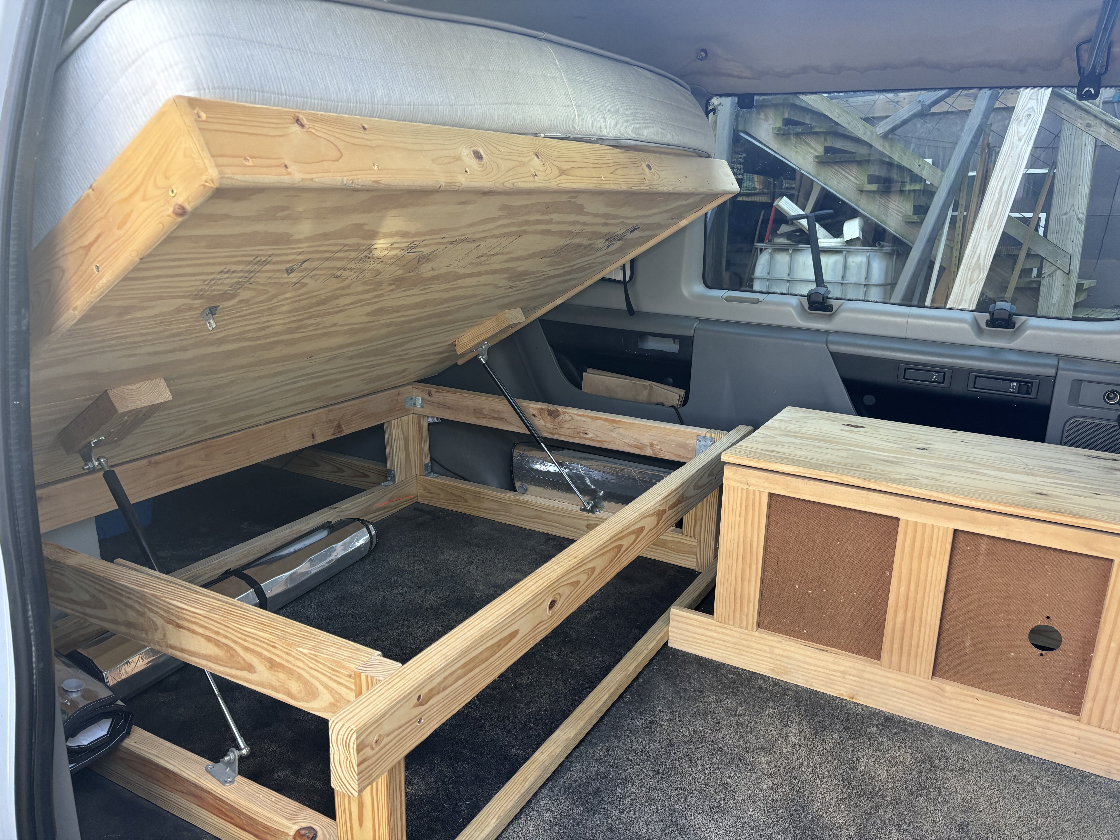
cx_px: 560
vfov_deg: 53.1
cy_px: 420
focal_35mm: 26
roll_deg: -1.1
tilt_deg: -11.7
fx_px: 841
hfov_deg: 67.3
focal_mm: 5.96
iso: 125
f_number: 1.6
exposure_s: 1/73
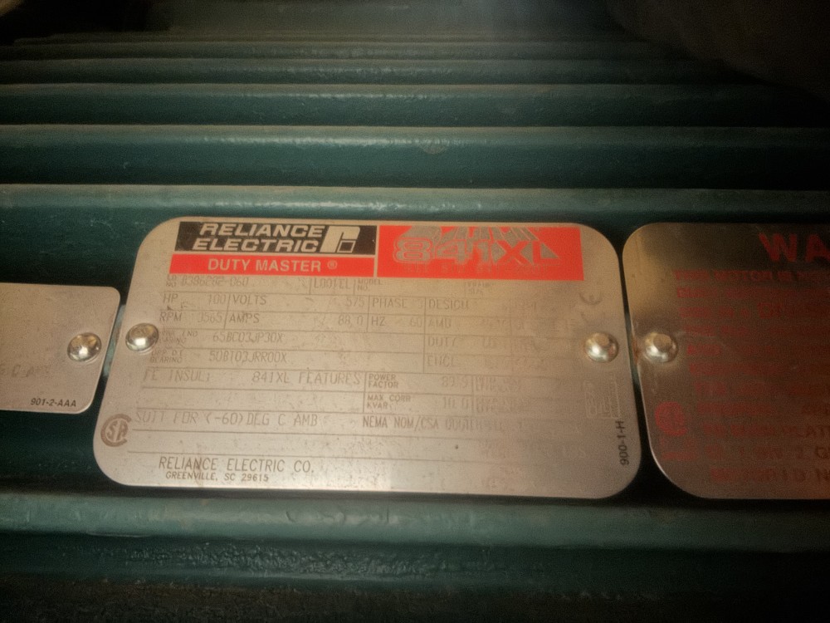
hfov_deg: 73.9
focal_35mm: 23
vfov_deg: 58.9
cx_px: 415
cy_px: 312
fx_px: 551
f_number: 1.9
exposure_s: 1/4
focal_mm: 2.69
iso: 800
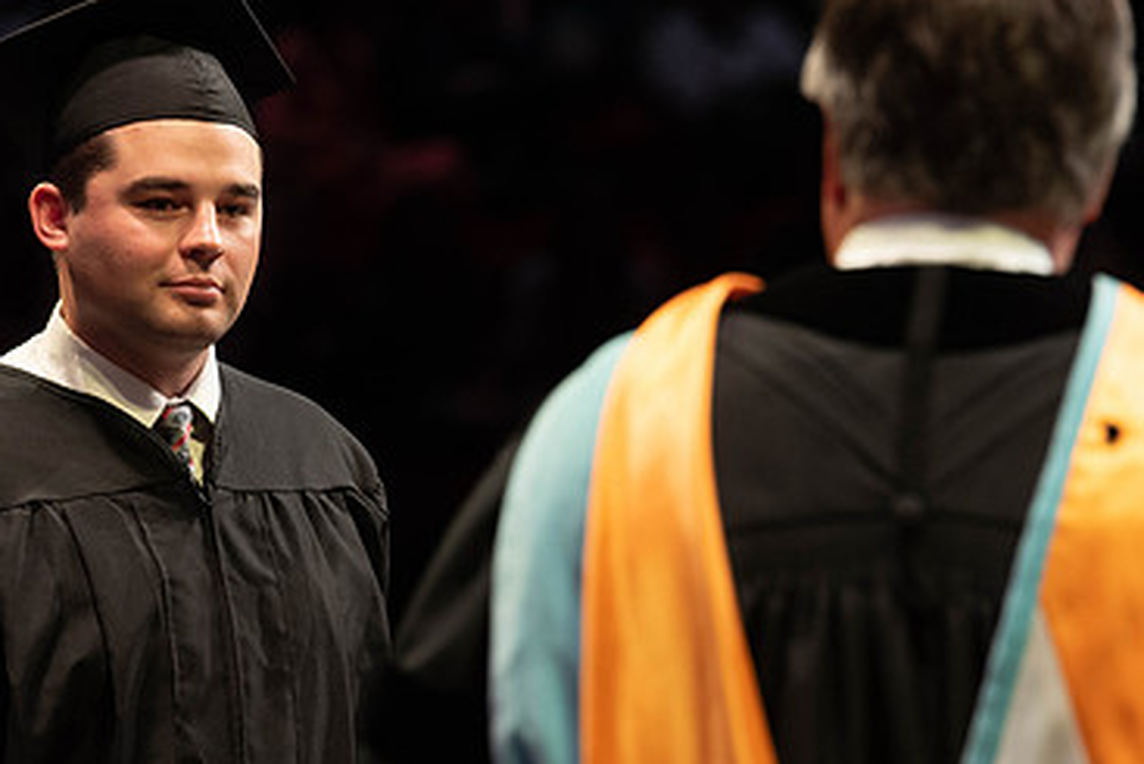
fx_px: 10427
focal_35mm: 328
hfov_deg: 6.3
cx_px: 369
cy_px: 311
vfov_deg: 4.2
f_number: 4.5
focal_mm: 190
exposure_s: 1/320
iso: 1600
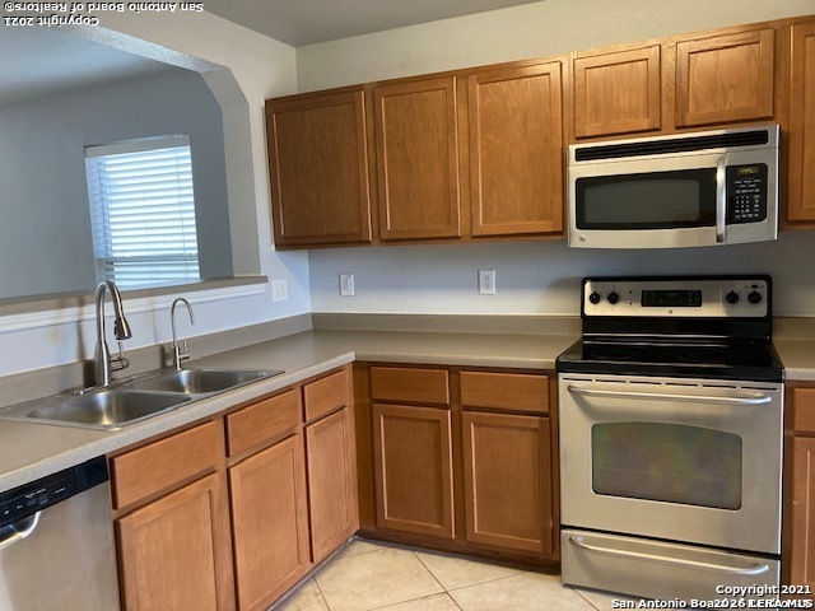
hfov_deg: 63.4
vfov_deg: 49.7
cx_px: 408
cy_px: 306
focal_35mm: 28
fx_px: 659
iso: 125
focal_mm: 3.99
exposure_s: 1/60
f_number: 1.8
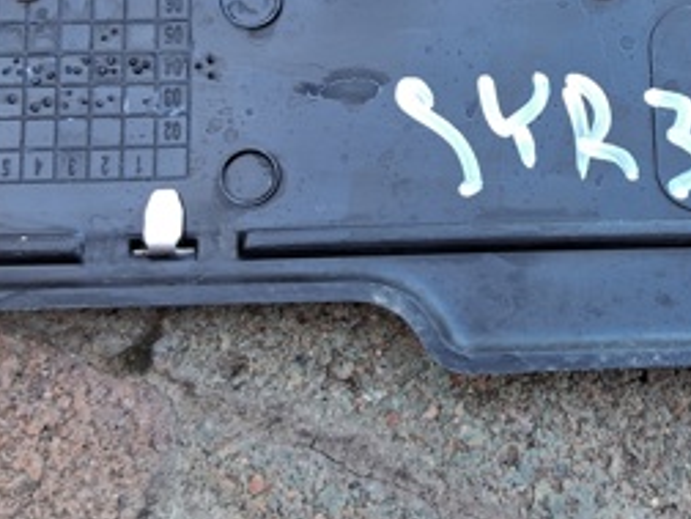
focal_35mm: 66
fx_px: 1317
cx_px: 601
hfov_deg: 28.4
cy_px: 81
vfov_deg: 21.9
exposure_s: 1/40
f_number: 1.8
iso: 50
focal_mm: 3.98
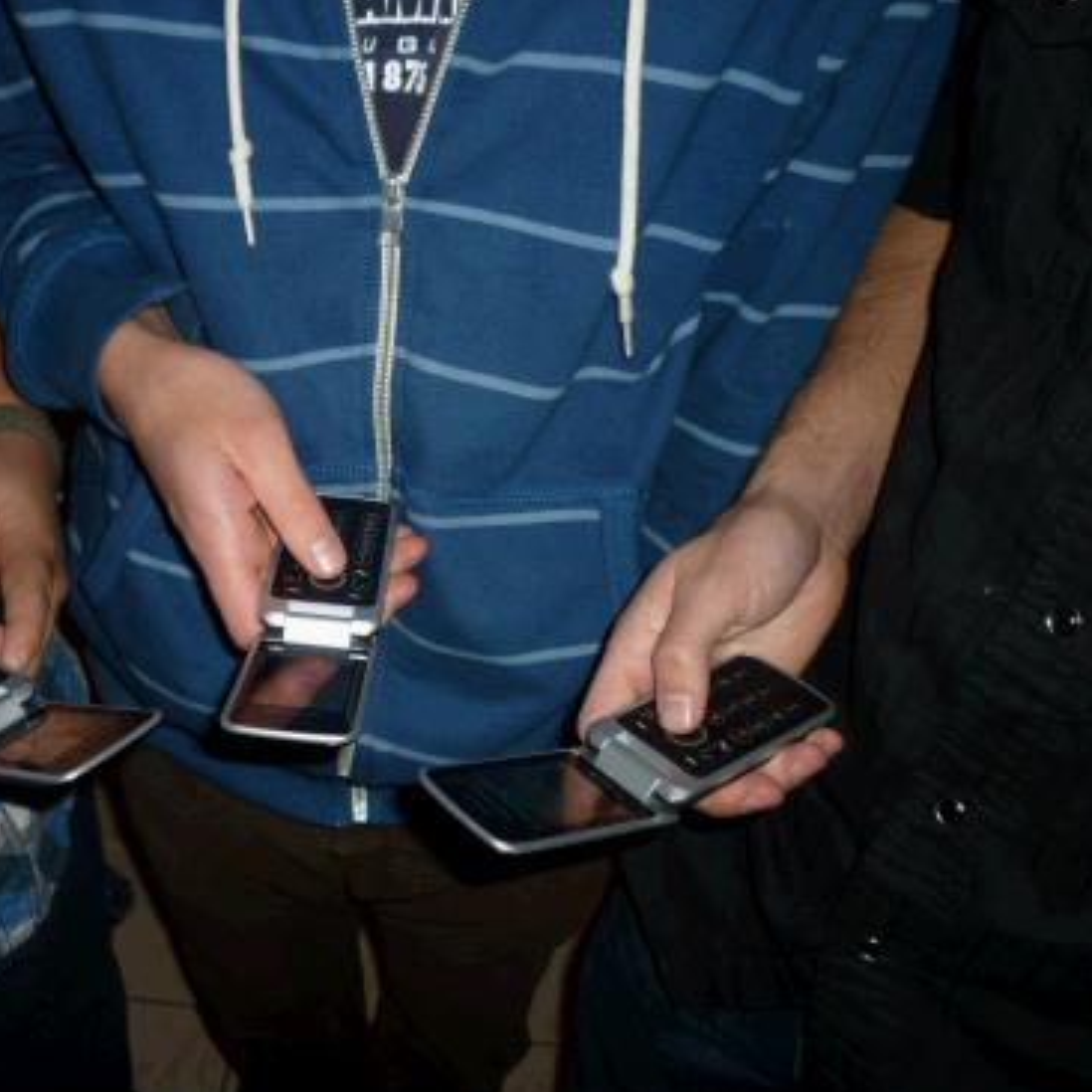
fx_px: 1249
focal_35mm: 35
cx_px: 394
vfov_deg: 47.2
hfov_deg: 46.7
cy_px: 547
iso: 100
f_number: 3.3
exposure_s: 1/125
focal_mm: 5.2
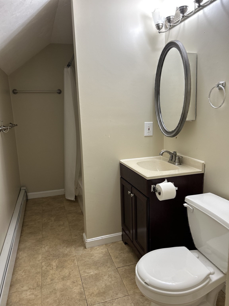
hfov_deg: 53.1
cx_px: 114
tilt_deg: -11.0
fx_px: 229
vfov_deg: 67.3
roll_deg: +1.5
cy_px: 153
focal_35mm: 26
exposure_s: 1/60
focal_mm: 5.7
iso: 80
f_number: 1.5
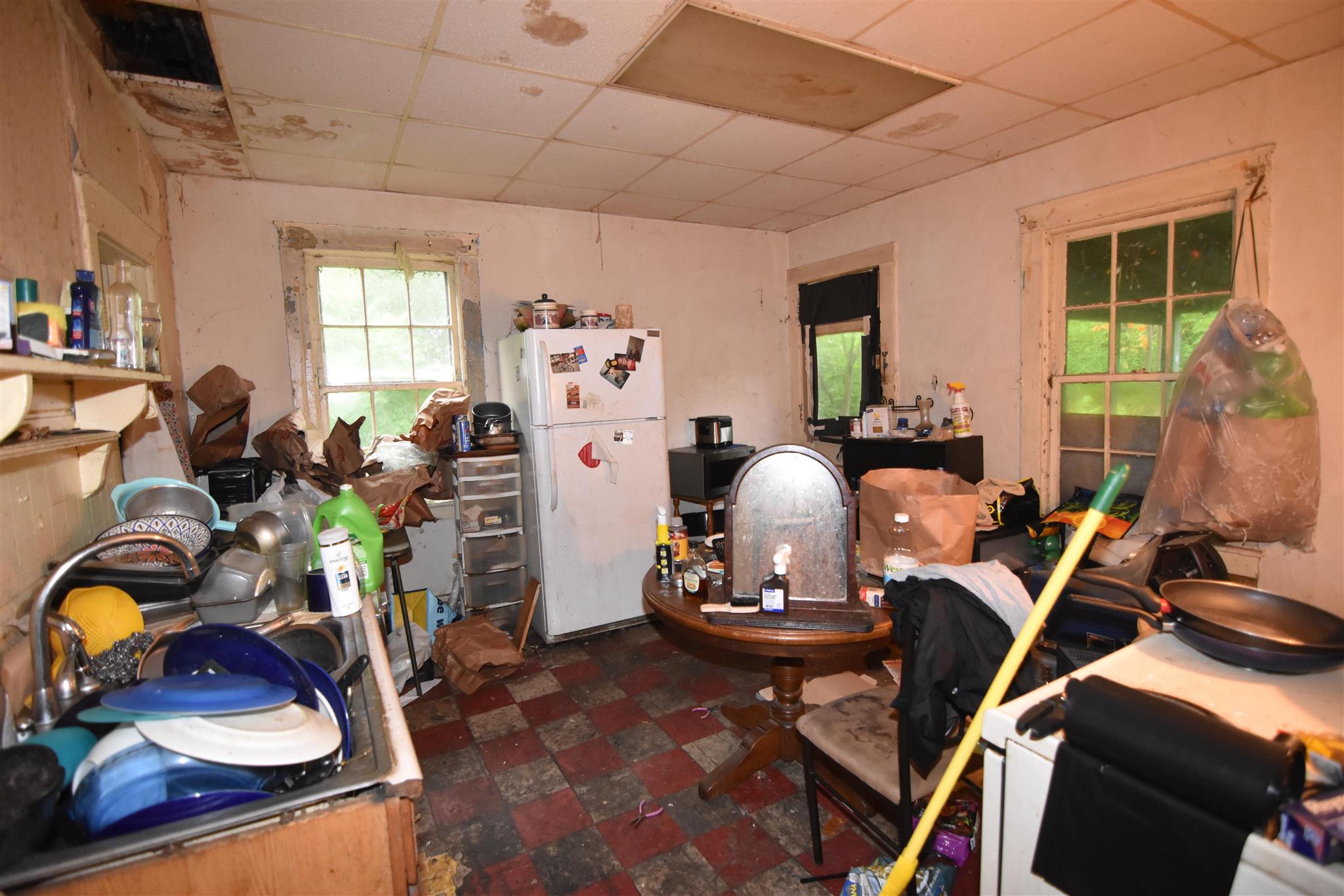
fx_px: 616
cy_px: 448
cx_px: 672
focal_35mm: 16
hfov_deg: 95.0
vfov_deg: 72.0
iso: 2200
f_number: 2.8
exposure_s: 1/60
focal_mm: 11
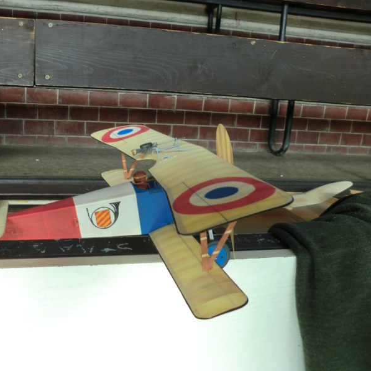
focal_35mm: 32
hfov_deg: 50.5
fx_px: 388
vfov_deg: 51.1
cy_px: 186
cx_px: 137
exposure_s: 1/80
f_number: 3.2
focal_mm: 4.9
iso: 50
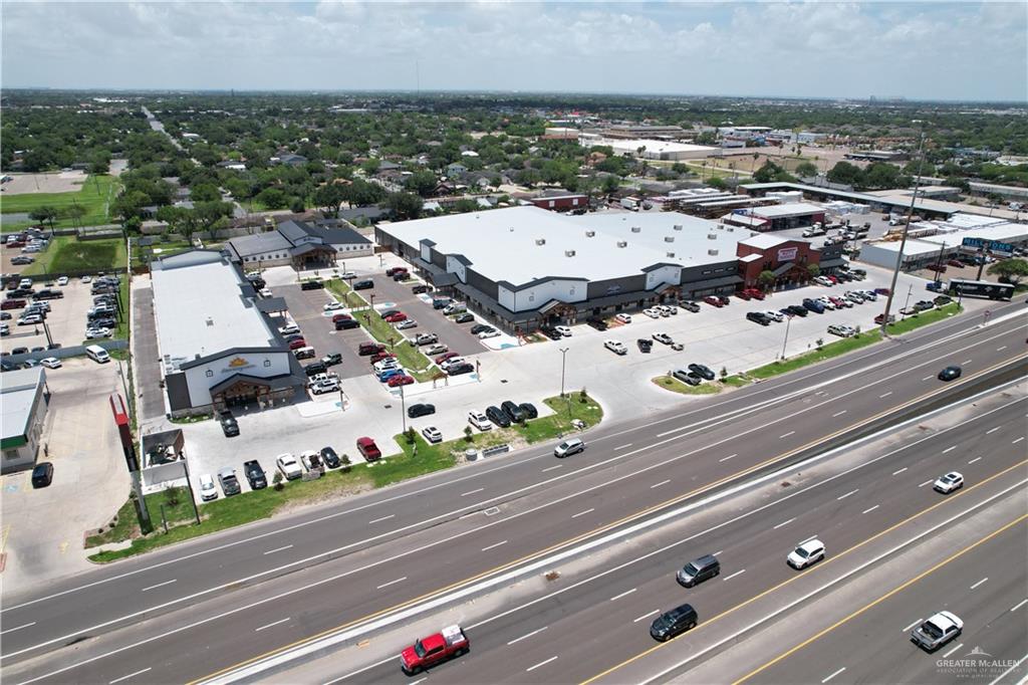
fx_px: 628
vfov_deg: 57.2
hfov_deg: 78.6
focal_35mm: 22
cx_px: 514
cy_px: 342
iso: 130
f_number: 2.8
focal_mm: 8.38
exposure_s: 1/2500
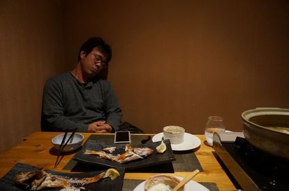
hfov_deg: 73.8
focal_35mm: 24
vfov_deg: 53.0
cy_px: 96
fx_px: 192
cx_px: 144
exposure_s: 1/50
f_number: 3.5
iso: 3200
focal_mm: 16
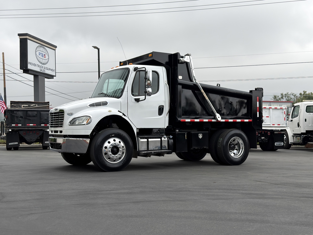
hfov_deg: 43.9
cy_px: 118
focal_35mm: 43
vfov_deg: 33.6
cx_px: 156
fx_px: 389
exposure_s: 1/2778
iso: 64
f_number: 1.78
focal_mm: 6.76
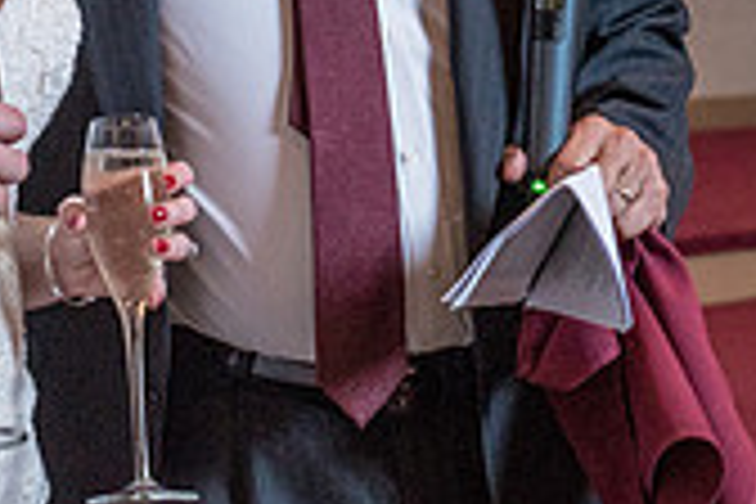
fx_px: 3927
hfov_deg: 10.9
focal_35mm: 187
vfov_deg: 7.3
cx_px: 0
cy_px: 37
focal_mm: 49
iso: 2000
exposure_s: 1/200
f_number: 4
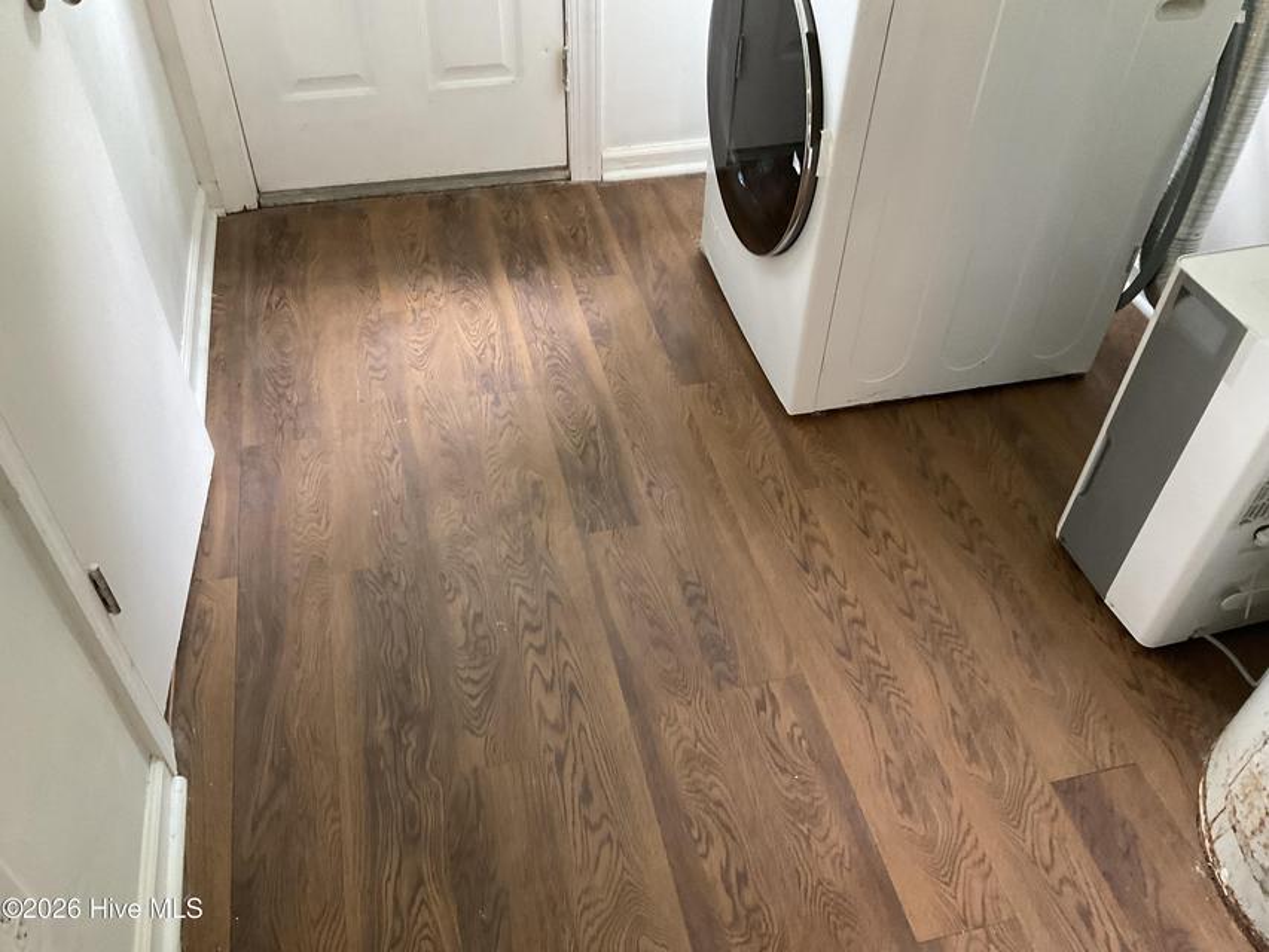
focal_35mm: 29
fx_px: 1063
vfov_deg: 48.2
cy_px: 476
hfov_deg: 61.7
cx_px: 634
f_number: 1.8
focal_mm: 3
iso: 200
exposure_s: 1/60
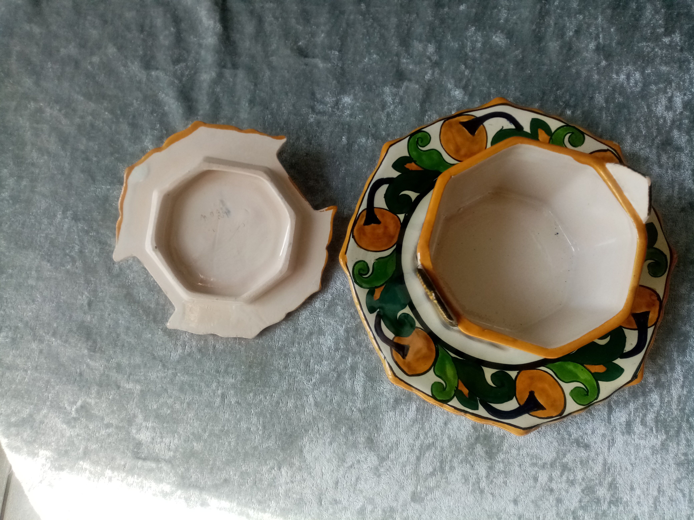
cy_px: 260
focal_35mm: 26
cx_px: 347
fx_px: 521
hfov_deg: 67.3
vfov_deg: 53.1
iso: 105
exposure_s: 1/115
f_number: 1.8
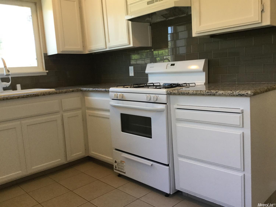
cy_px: 104
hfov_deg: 58.4
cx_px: 138
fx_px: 247
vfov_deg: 45.4
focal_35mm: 31
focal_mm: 3.3
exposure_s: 1/30
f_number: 2.4
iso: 40
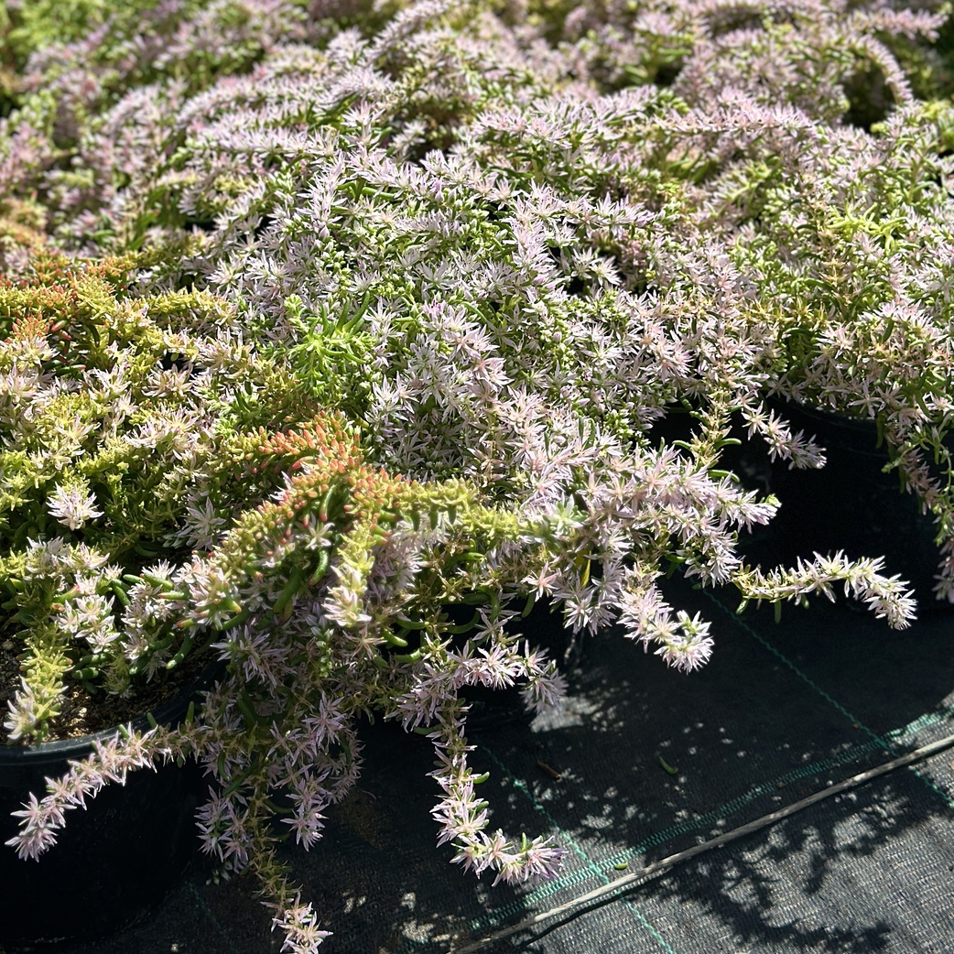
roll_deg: +1.1
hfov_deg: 30.0
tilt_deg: -28.7
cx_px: 479
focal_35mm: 57
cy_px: 342
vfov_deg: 29.9
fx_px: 1777
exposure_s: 1/4785
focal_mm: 6.86
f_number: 1.78
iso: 100
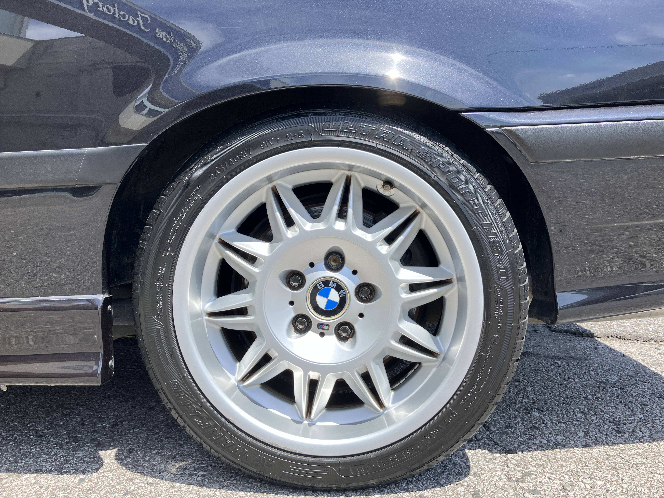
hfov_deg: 63.4
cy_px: 249
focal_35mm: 28
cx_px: 332
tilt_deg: -4.3
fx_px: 537
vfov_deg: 49.7
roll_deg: +0.7
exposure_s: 1/501
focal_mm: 3.99
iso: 32
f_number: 1.8
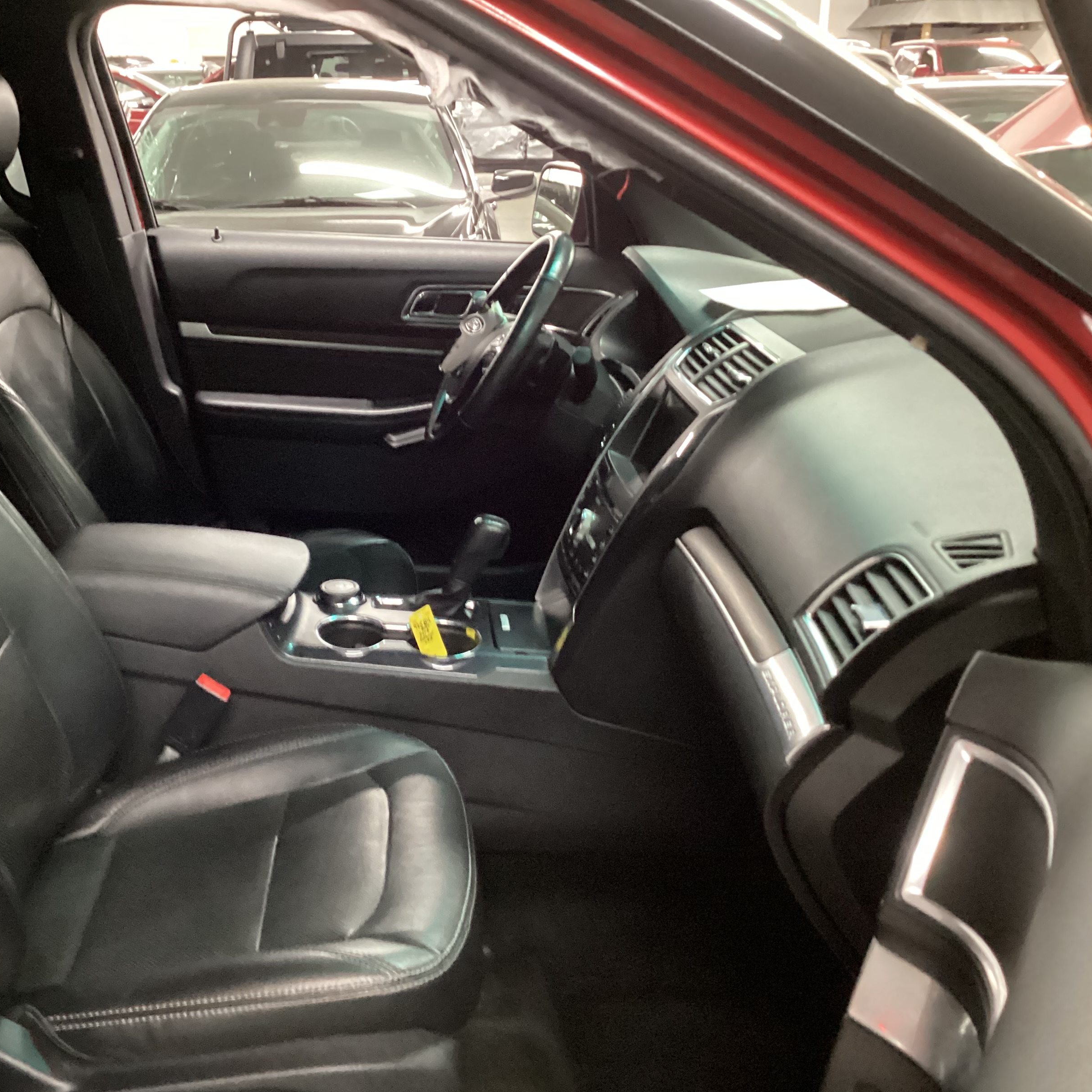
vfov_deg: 44.9
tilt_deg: -22.2
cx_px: 393
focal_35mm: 37
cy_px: 552
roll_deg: +0.2
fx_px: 1321
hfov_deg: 44.5
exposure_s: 1/25
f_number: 2.4
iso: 640
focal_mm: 3.3
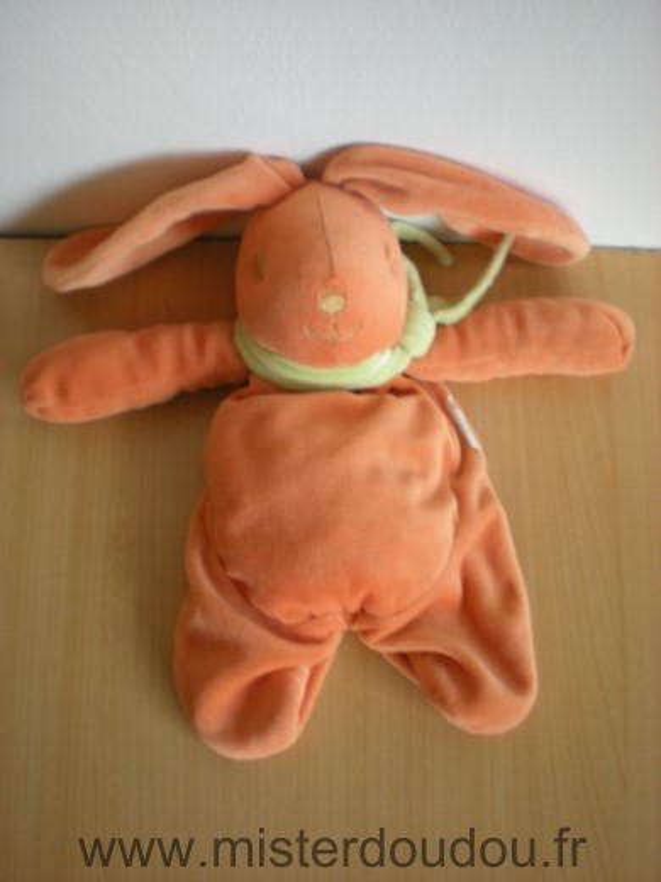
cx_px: 330
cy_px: 441
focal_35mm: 38
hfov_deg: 37.7
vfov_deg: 49.0
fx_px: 967
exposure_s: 1/15
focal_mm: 6.3
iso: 200
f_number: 3.1
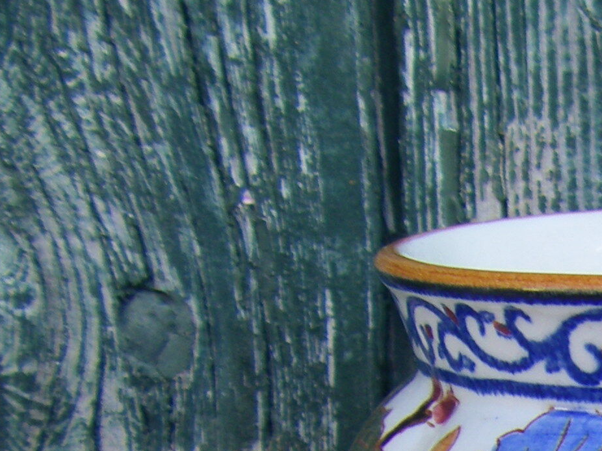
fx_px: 2330
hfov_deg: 13.9
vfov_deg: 10.6
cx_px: 885
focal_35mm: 134
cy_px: 740
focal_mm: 6.3
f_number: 3.5
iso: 64
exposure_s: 1/125
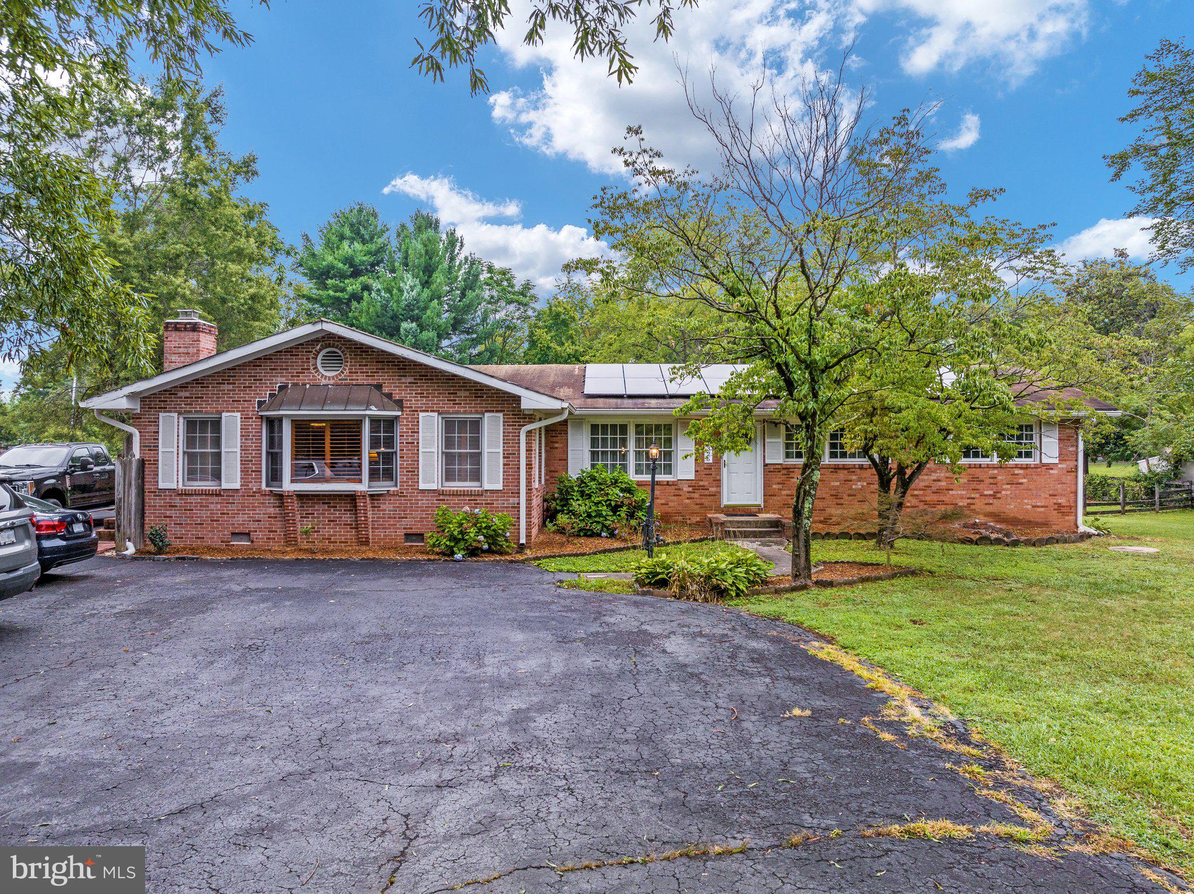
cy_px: 447
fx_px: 827
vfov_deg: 56.8
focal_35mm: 24
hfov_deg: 71.6
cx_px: 597
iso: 100
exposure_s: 1/200
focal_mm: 12.29
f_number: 4
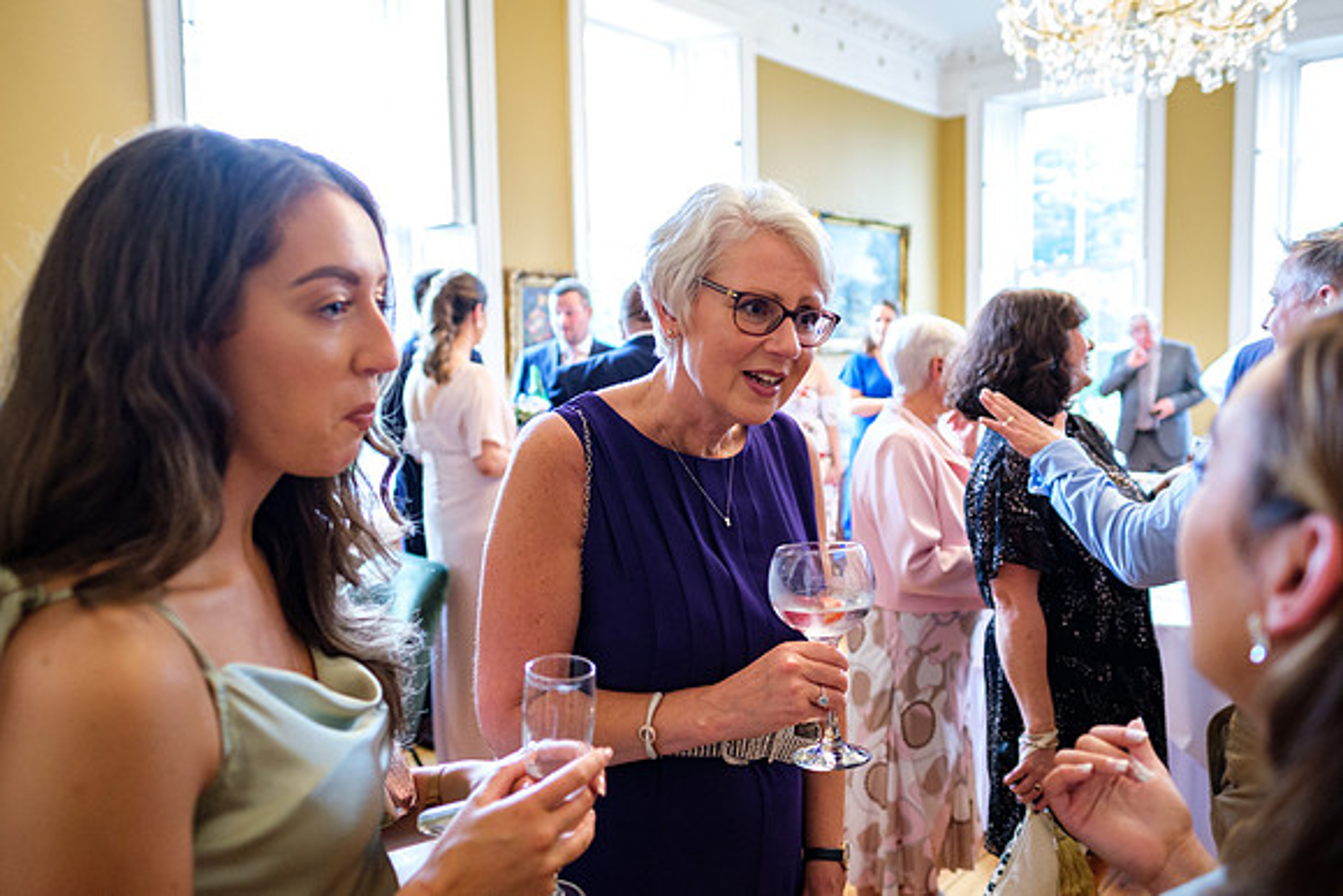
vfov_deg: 50.0
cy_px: 425
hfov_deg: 69.8
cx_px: 705
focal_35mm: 26
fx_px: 961
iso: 2500
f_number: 1.8
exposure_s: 1/160
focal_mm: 16
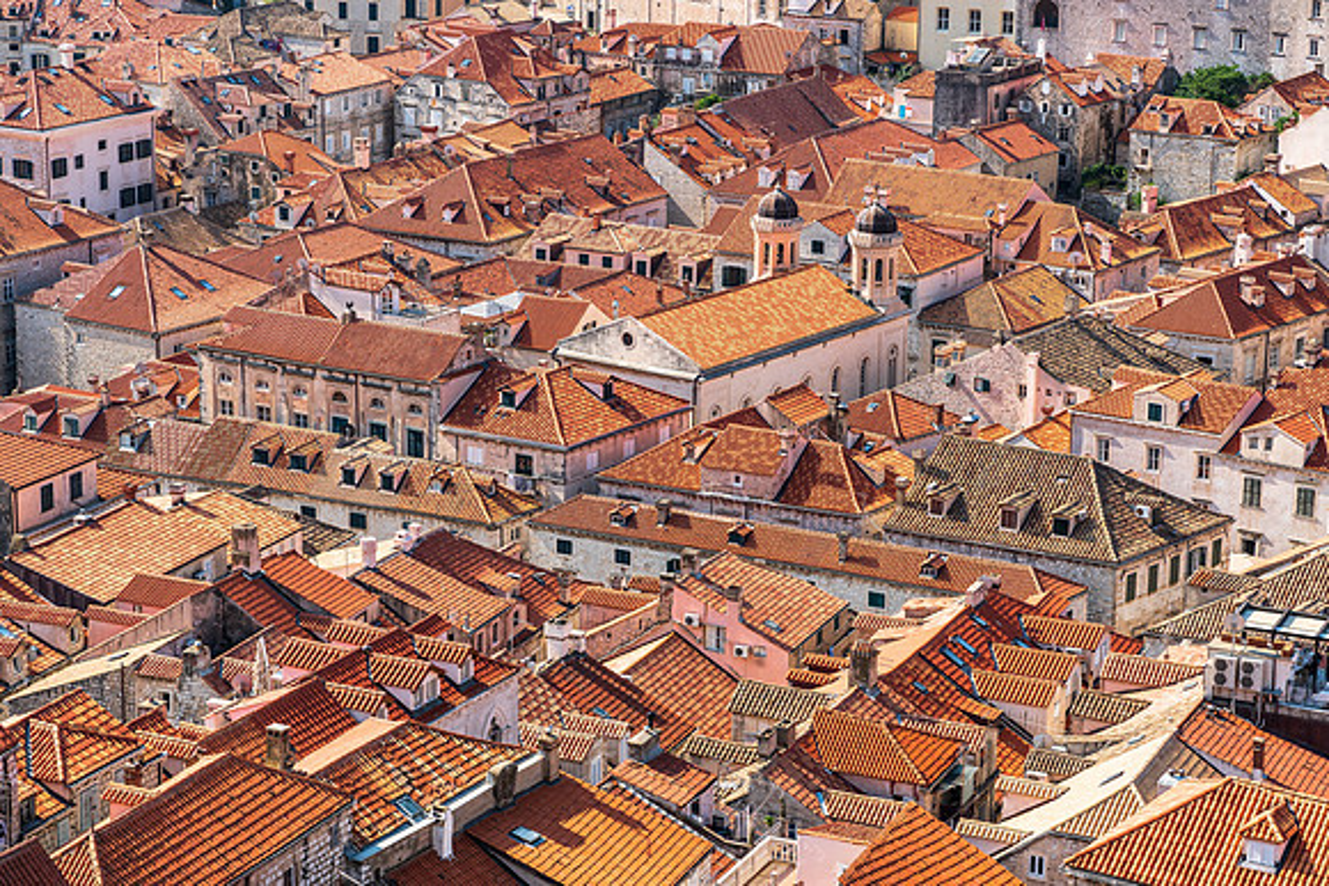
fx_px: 3161
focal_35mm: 86
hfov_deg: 23.7
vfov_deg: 16.0
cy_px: 443
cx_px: 664
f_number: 9
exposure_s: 1/250
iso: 200
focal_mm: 85
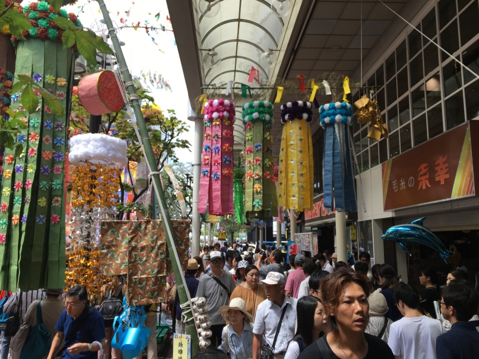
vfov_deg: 48.2
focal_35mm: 29
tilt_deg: +8.4
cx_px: 240
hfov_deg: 61.7
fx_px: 401
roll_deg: +1.1
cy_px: 180
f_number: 2.2
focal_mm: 4.15
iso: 25
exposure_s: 1/400
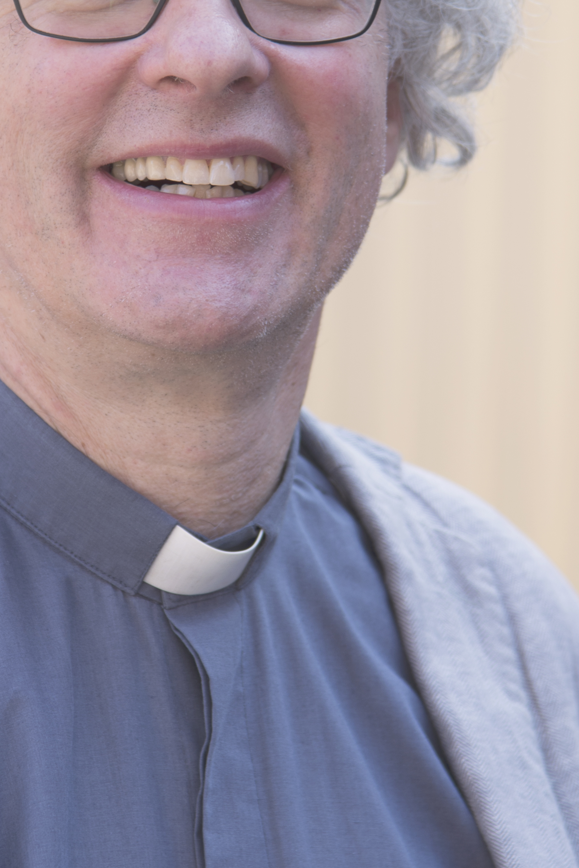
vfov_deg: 8.3
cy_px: 336
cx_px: 178
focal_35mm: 248
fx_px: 5977
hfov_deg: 5.5
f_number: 4.5
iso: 160
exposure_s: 1/125
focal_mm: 110
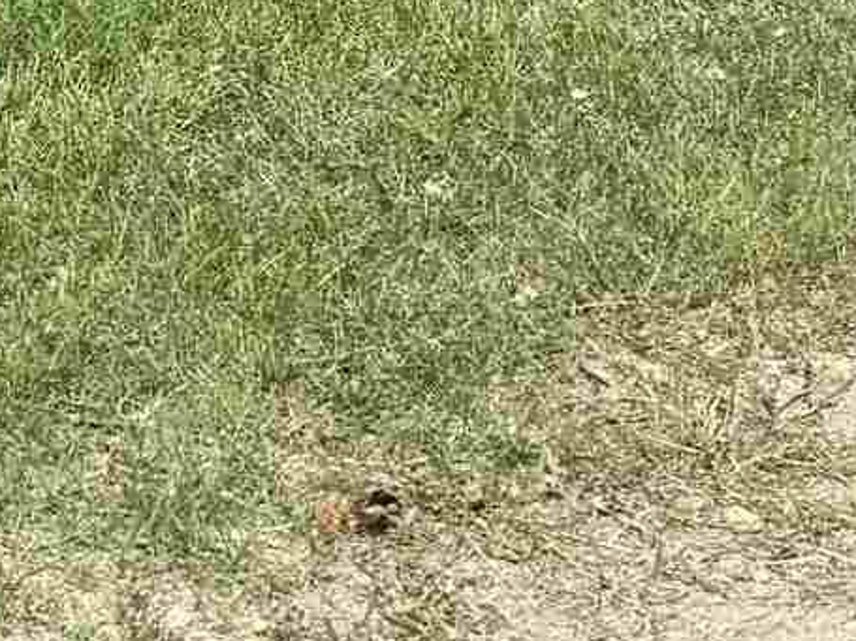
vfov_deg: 8.3
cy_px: -942
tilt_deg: -8.5
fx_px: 4005
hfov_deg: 11.8
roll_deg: -0.7
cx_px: -297
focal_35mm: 162
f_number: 1.78
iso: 80
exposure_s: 1/2525
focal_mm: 6.76
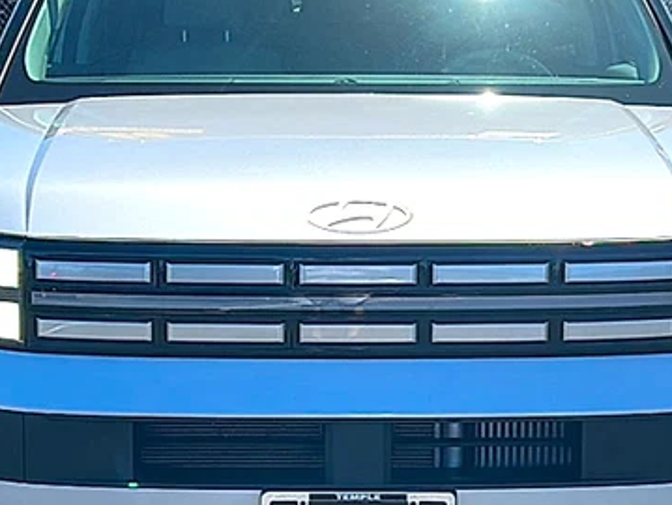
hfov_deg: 26.3
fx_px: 1438
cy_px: 325
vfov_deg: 19.9
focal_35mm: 74
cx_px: 352
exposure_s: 1/4808
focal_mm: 6.86
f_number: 1.78
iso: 80
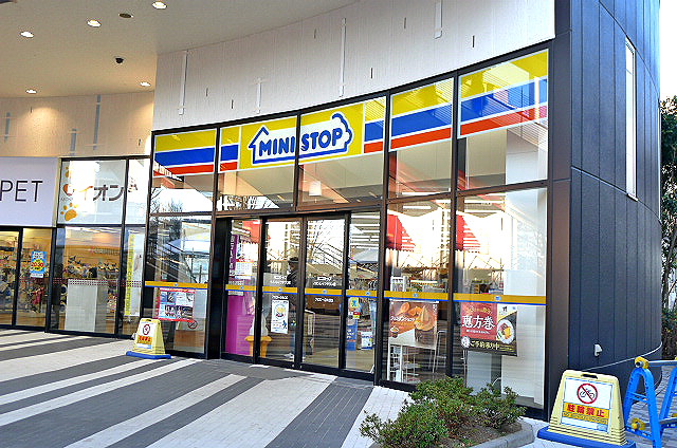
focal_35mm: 37
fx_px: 694
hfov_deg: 52.0
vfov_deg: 35.8
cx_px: 338
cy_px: 224
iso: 80
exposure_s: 1/80
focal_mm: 7.9
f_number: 2.4
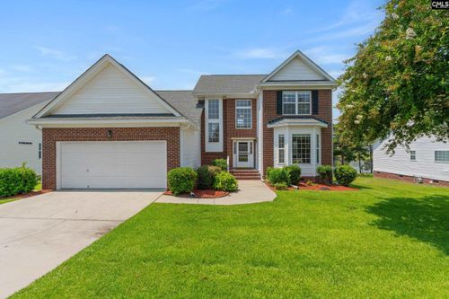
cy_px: 150
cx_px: 224
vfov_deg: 77.3
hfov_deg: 100.4
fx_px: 187
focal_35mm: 15
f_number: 8
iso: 250
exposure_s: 1/500
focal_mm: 10
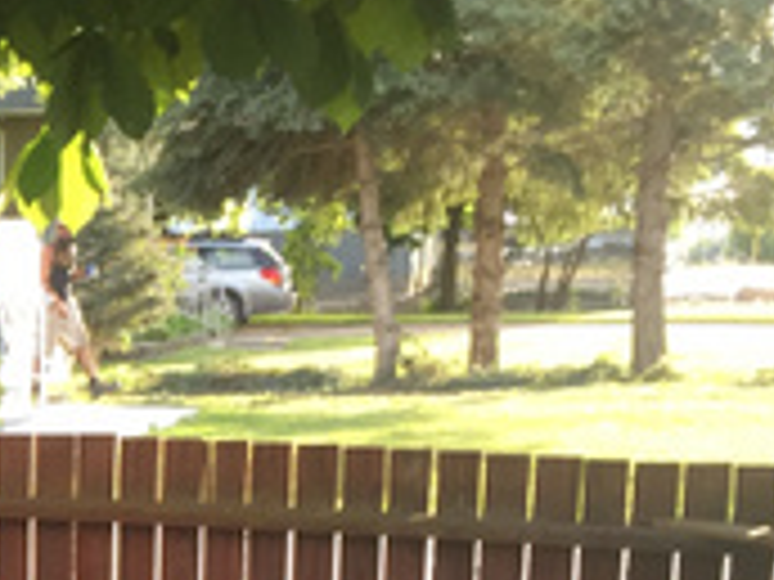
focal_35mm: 108
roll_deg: +1.0
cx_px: -464
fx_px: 2415
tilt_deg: -13.3
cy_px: 791
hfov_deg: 16.3
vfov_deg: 13.2
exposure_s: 1/120
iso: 50
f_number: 2.2
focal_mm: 4.15
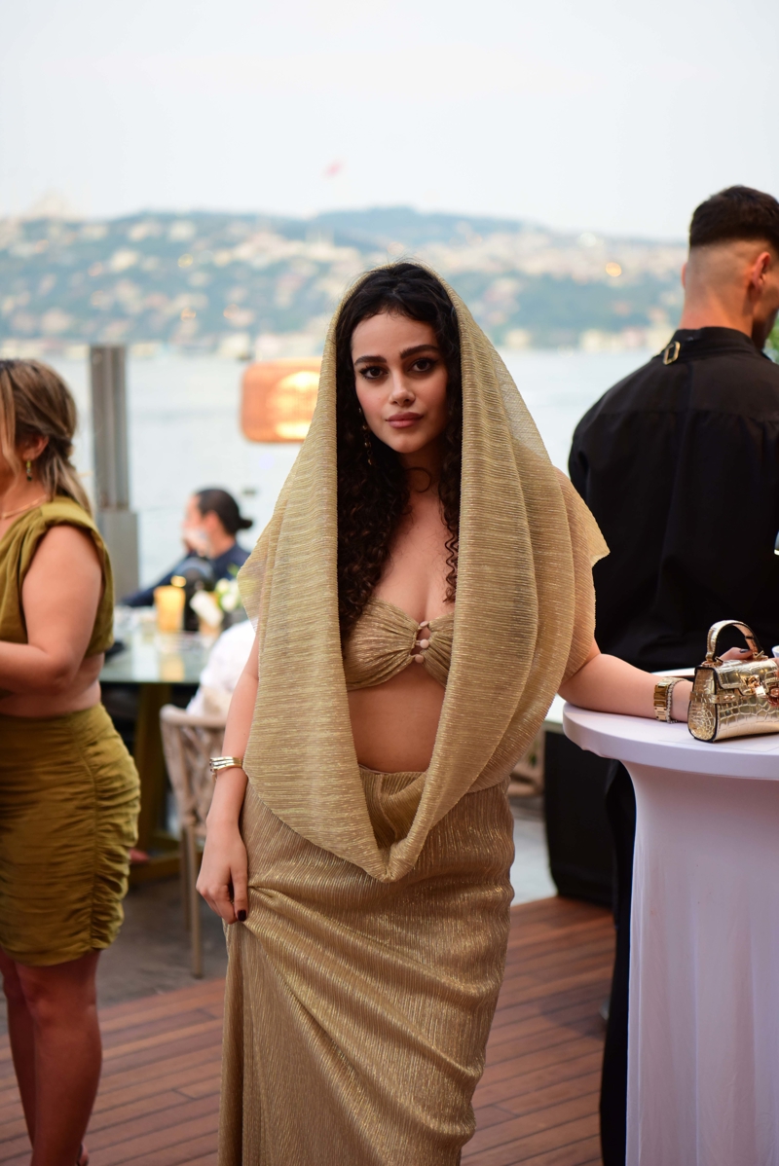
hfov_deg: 19.5
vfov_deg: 28.8
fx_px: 2269
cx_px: 390
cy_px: 583
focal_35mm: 70
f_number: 2.8
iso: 1250
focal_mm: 70
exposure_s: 1/60
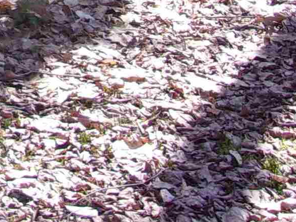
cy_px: -295
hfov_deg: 13.0
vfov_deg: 9.4
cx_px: -180
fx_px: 1214
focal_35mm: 142
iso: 80
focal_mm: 4.9
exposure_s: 1/240
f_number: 3
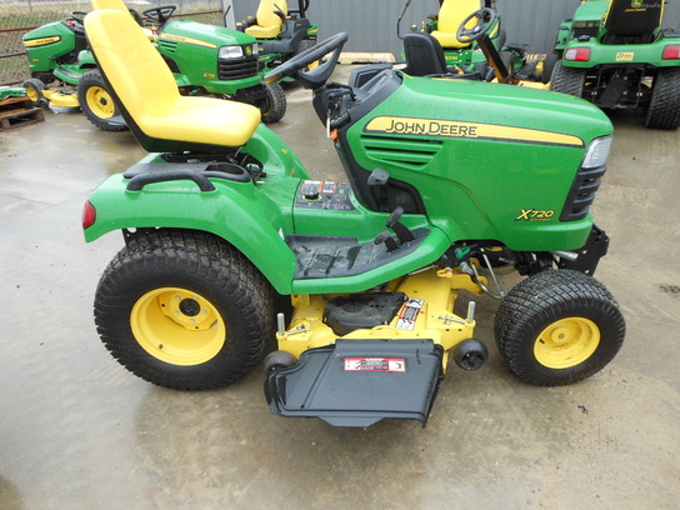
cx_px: 340
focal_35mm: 25
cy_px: 255
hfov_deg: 69.4
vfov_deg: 54.9
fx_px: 491
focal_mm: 4.5
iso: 80
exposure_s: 1/200
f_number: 3.2
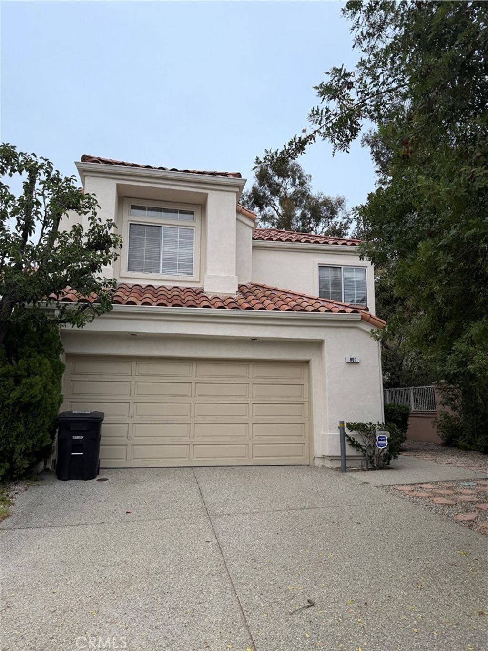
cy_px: 326
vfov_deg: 71.6
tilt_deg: +10.5
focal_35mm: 24
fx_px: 451
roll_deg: +0.0
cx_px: 244
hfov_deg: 56.8
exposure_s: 1/121
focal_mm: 6.76
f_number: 1.78
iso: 64
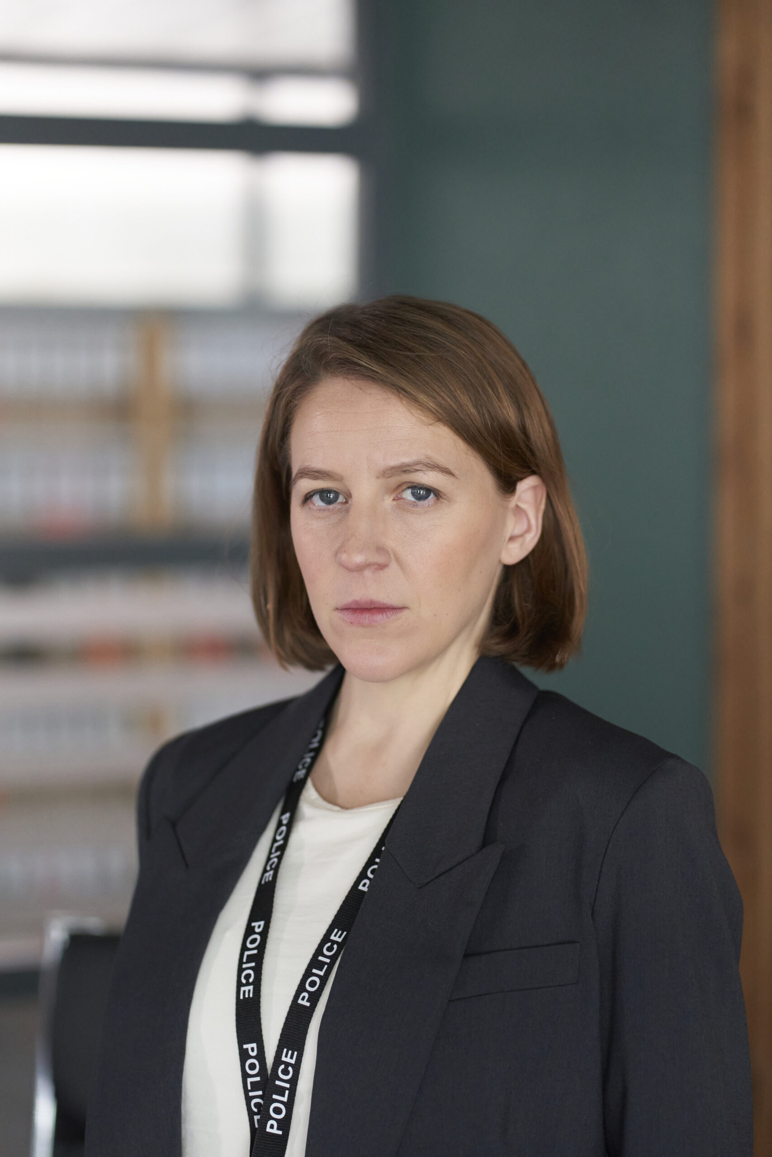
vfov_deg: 23.9
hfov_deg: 16.1
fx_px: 2734
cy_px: 578
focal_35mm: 85
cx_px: 386
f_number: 2.2
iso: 2500
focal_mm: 85
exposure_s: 1/200
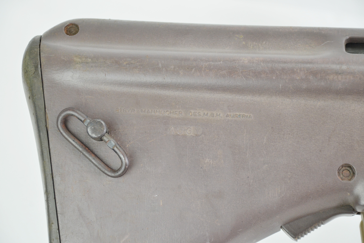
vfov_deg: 11.3
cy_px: 122
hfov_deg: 16.9
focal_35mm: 121
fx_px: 1223
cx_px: 181
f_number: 5.6
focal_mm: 80
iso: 900
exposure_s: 1/125
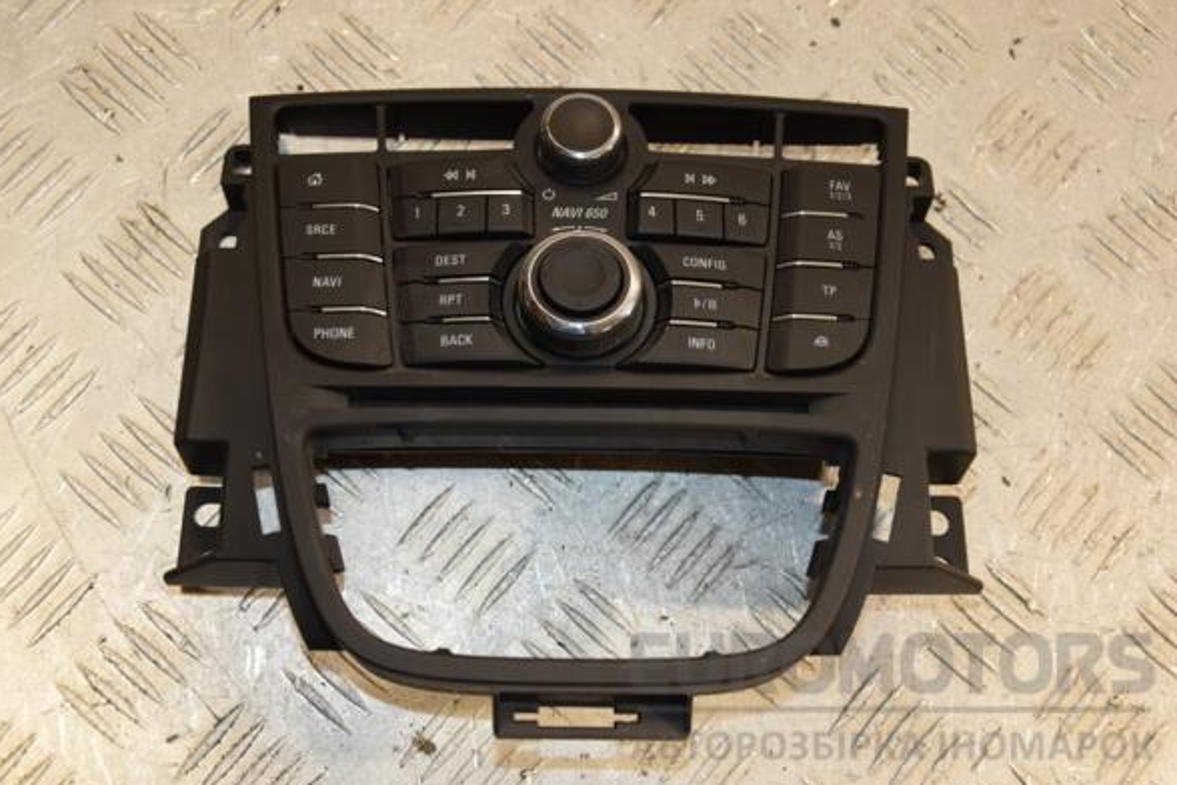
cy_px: 397
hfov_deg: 38.2
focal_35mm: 52
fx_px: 1700
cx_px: 593
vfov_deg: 26.0
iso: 800
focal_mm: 34
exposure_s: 1/200
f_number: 5
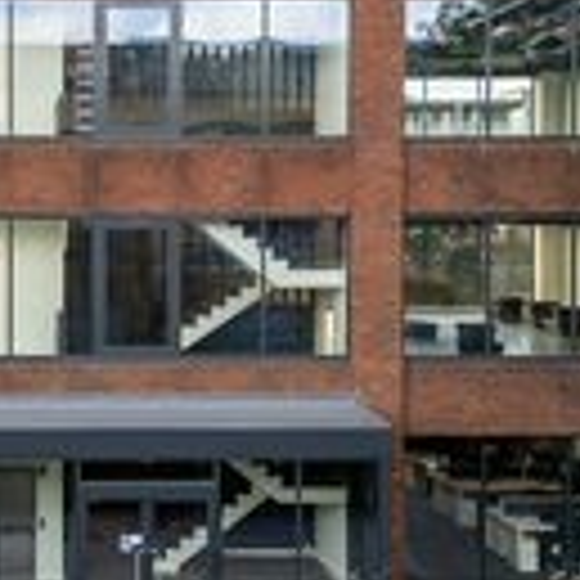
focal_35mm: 66
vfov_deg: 26.1
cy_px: 292
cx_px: 139
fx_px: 1251
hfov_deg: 25.8
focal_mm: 6.72
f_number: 1.7
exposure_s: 1/1000
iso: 100
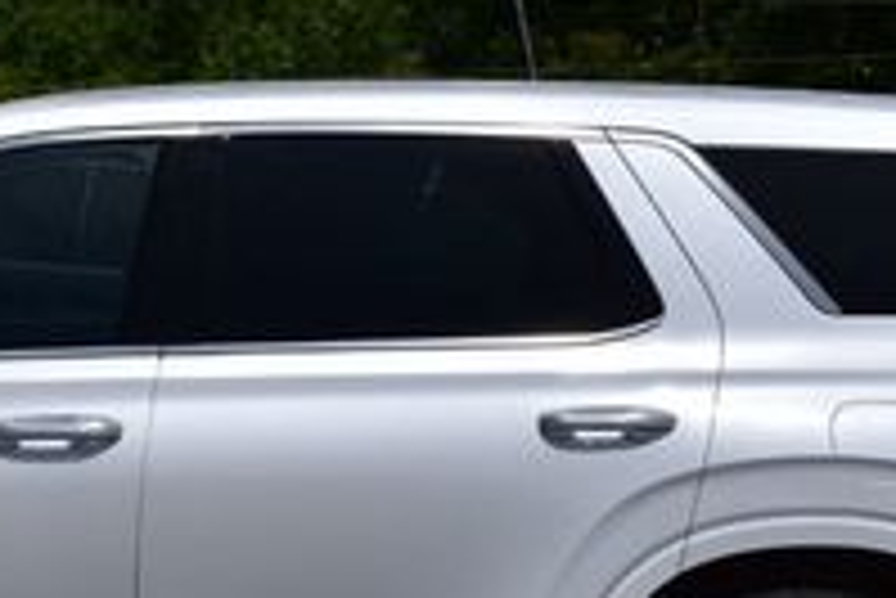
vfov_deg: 8.2
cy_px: 414
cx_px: 86
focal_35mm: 169
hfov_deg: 12.1
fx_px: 4199
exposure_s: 1/800
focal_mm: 35
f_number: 13
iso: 200
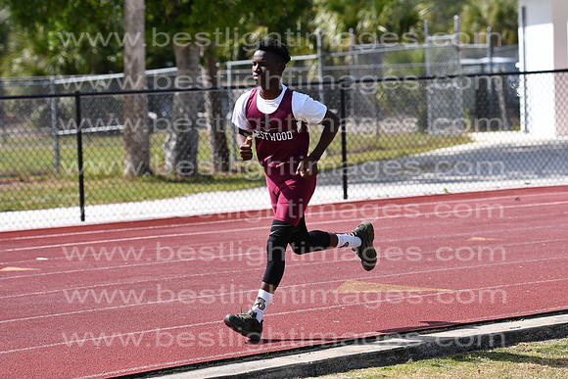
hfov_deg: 13.0
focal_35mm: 158
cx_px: 284
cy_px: 190
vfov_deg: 8.7
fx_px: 2485
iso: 100
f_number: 4
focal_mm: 105
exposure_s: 1/1250
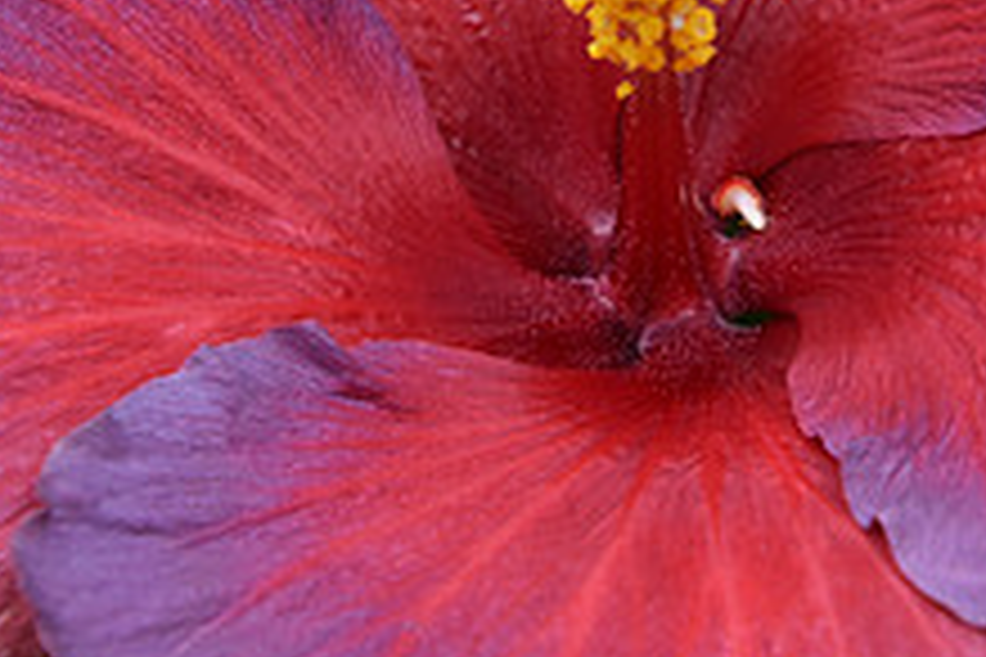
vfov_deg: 6.3
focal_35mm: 218
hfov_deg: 9.4
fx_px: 5979
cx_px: 662
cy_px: -61
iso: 250
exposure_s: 1/125
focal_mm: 55
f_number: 5.6
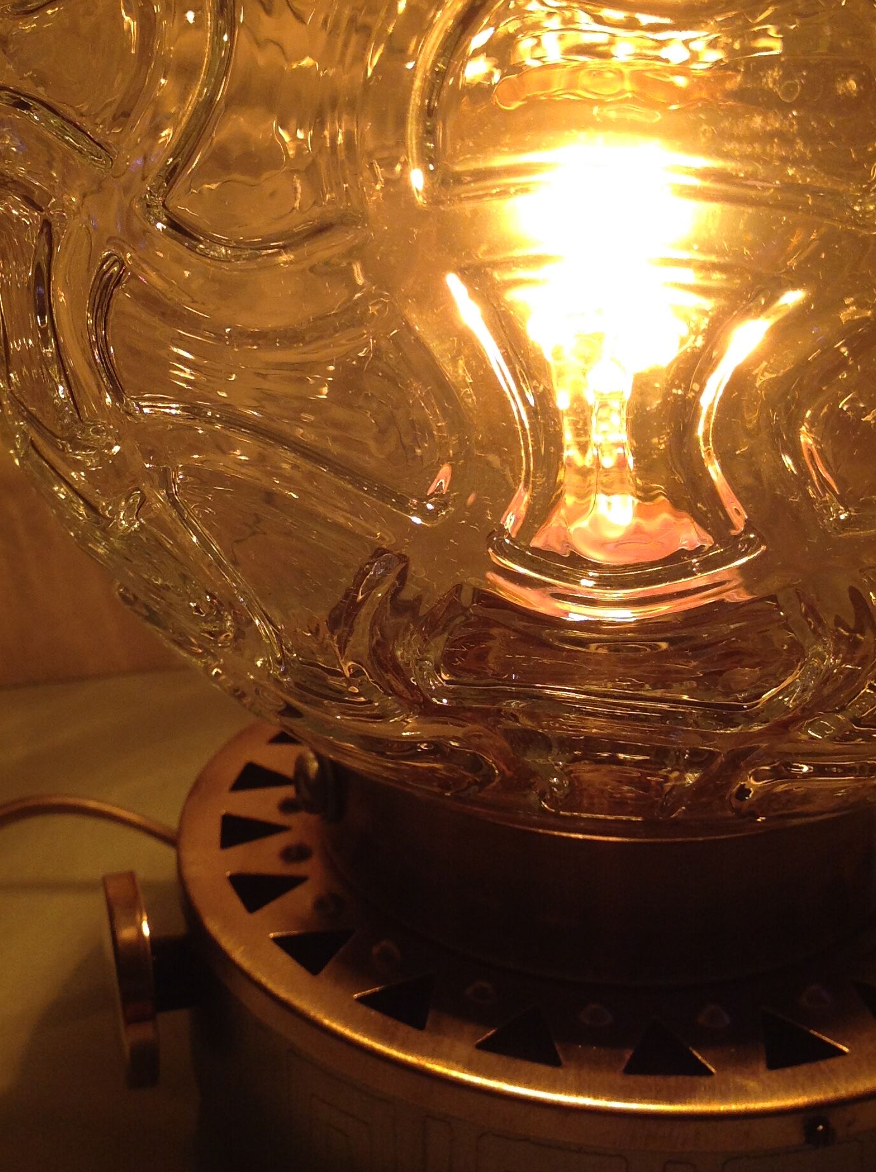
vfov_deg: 38.6
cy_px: 403
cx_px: 270
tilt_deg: -14.6
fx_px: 1657
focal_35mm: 49
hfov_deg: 29.3
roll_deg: +2.5
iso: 80
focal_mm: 4.28
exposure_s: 1/100
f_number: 2.4
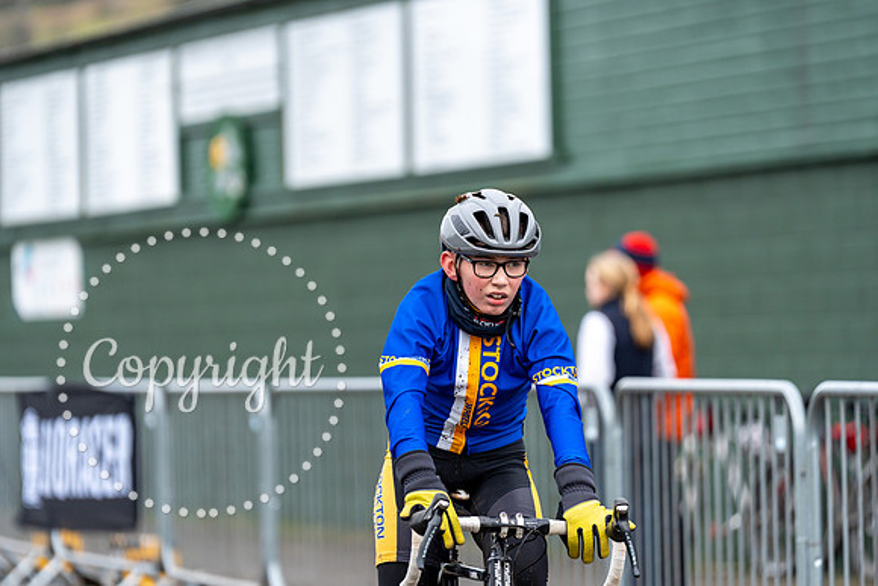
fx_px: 4659
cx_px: 439
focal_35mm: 191
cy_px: 293
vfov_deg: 7.2
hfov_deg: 10.8
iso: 800
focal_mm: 191
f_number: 3.2
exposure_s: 1/1000
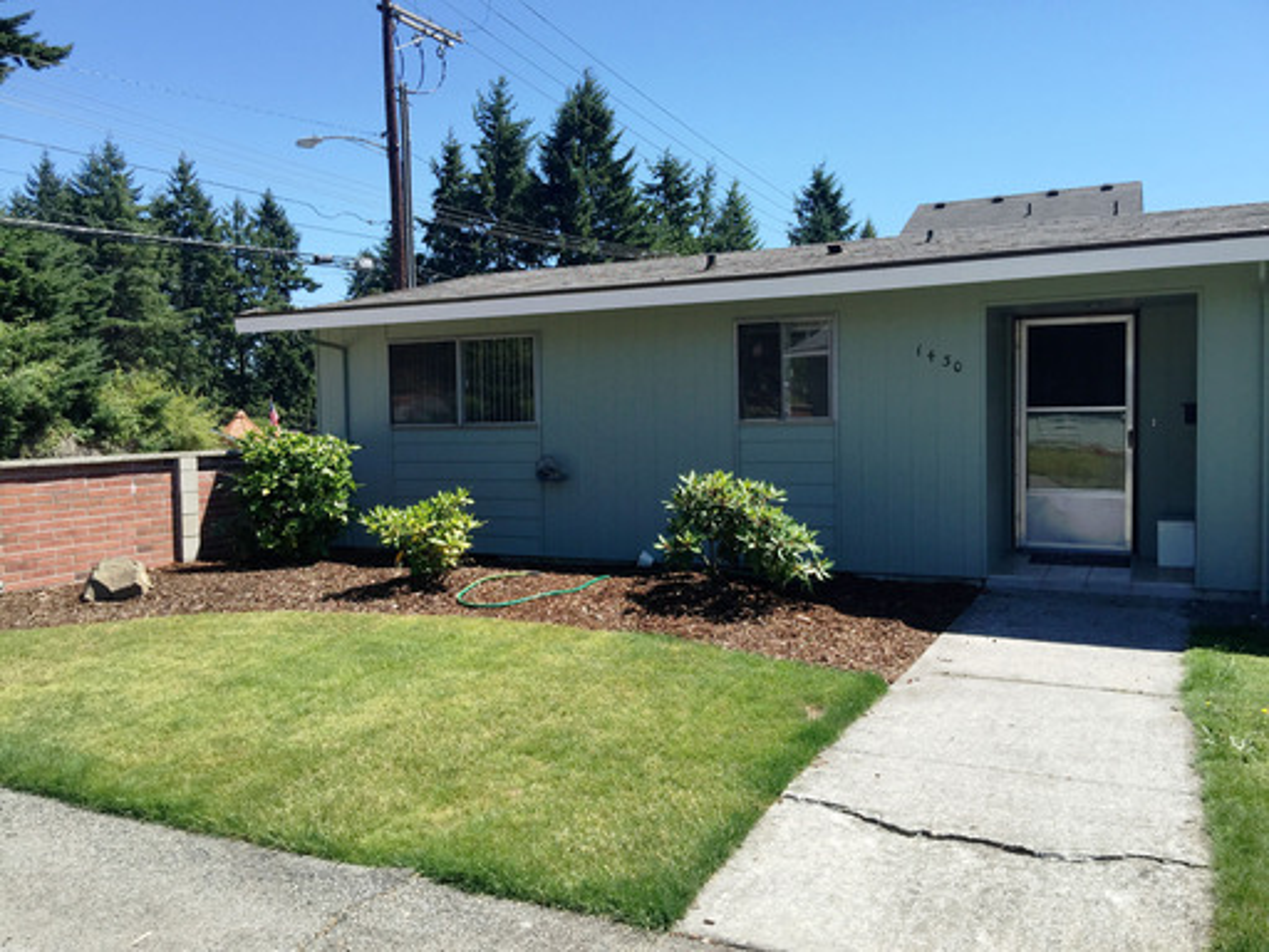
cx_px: 634
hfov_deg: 61.7
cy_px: 476
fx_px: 1063
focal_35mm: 29
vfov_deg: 48.2
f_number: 2.2
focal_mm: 4.15
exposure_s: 1/1276
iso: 32
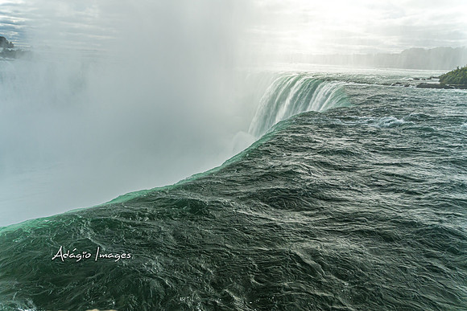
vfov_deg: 48.0
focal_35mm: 27
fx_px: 350
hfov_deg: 67.4
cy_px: 156
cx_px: 234
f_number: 5.6
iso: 400
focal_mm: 18
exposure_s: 1/2000
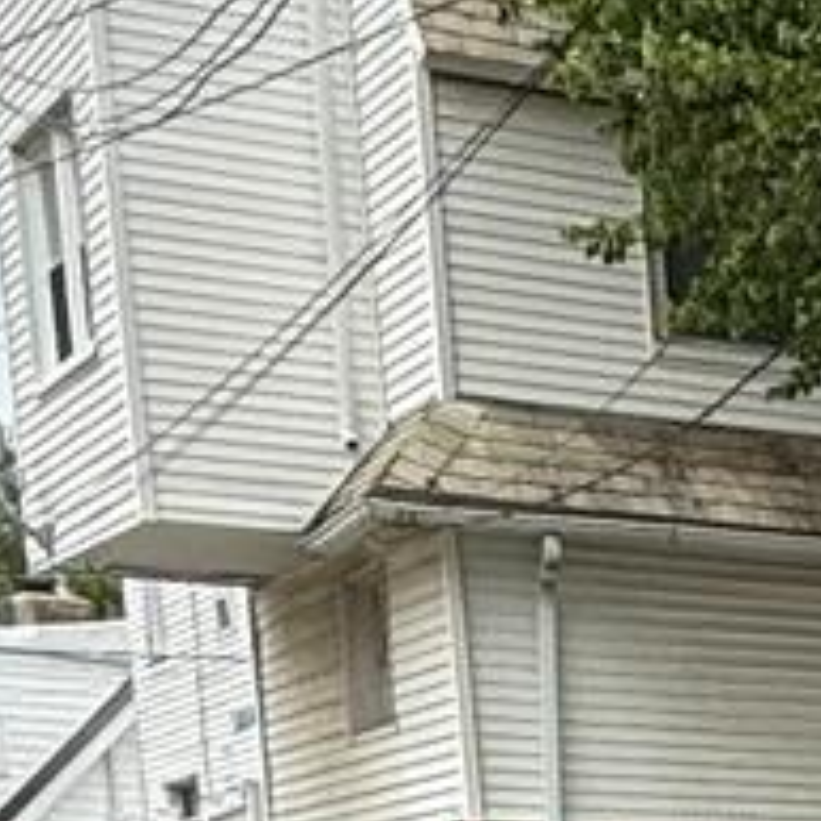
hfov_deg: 9.6
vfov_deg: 12.1
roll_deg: +0.3
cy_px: 1557
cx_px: 2608
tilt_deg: -7.3
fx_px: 3515
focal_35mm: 131
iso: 50
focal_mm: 2.22
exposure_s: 1/1339
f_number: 2.2
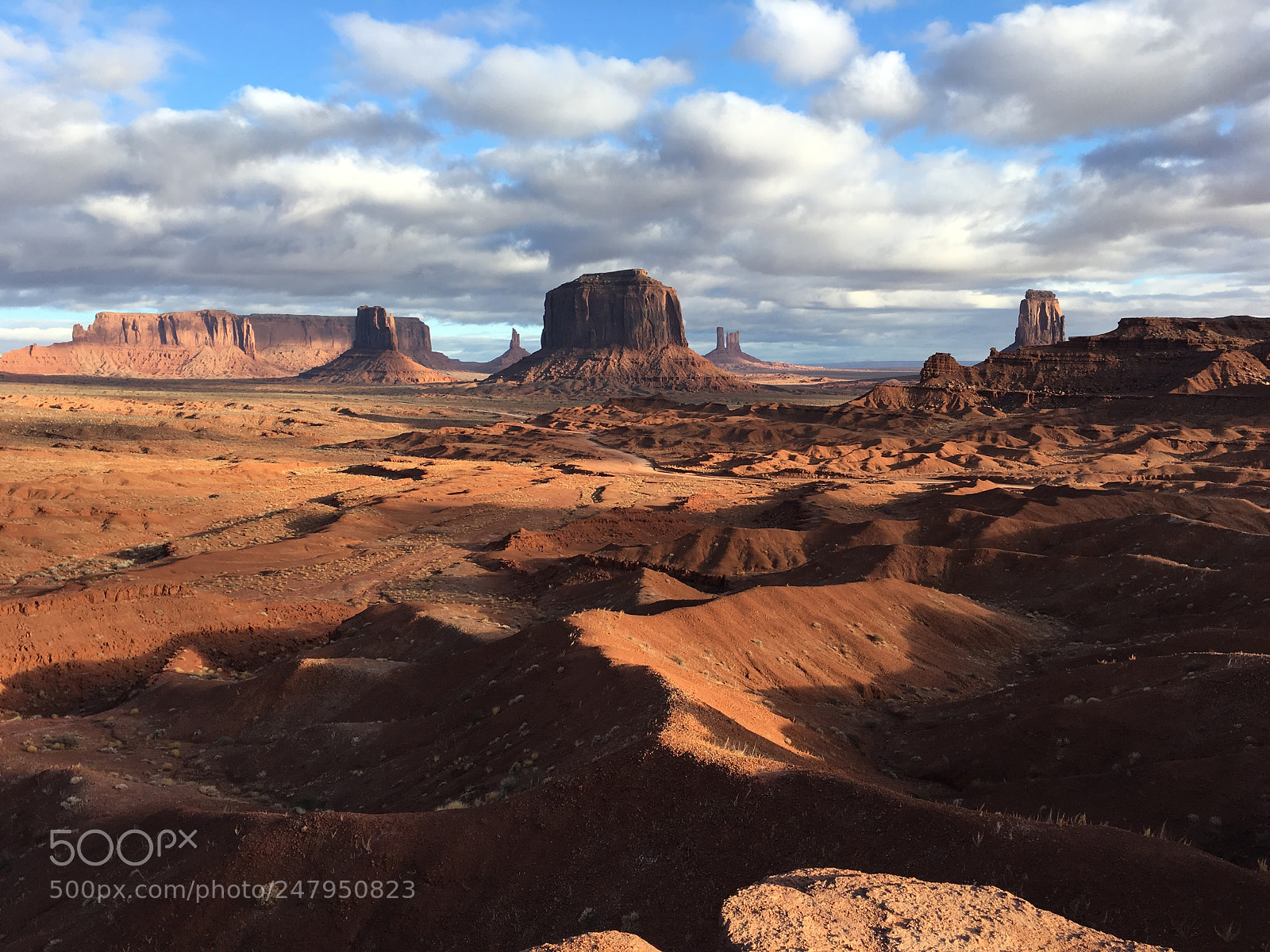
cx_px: 635
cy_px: 476
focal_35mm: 29
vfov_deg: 48.2
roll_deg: +0.6
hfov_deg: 61.7
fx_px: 1064
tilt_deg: -4.8
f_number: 2.2
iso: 25
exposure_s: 1/519
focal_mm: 4.15
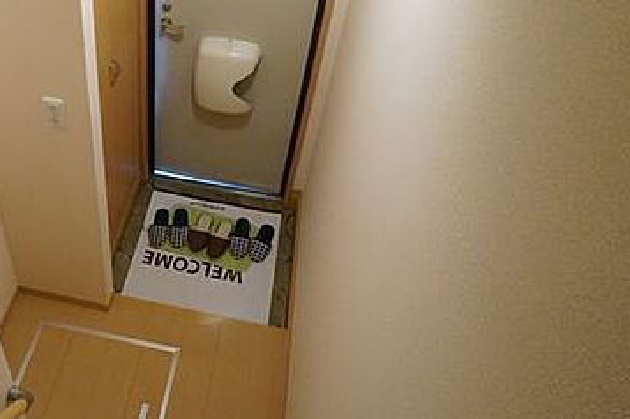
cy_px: 134
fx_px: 751
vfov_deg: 30.8
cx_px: 154
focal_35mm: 43
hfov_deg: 43.9
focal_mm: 16
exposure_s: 1/20
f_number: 11
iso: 3200
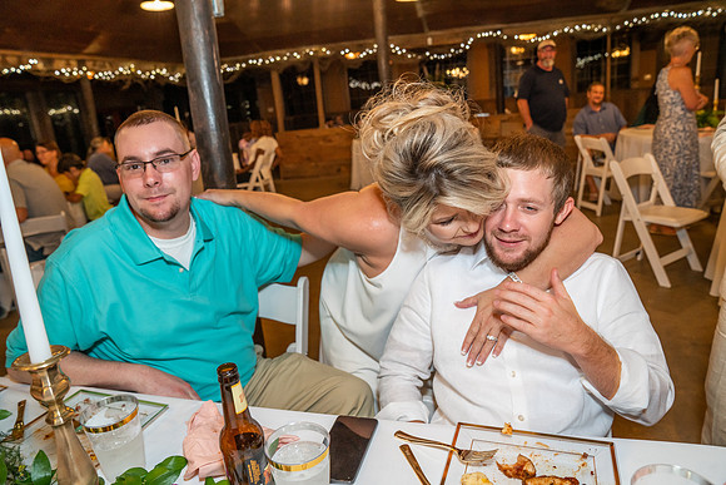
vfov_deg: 53.2
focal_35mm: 24
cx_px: 363
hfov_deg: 73.7
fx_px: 484
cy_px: 242
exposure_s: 1/60
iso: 1600
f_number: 4.5
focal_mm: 24
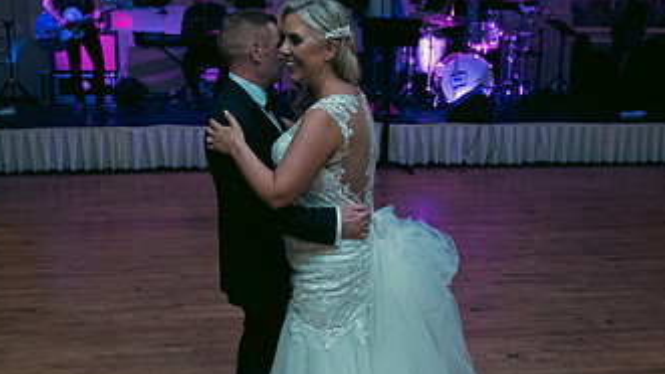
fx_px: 776
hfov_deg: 46.4
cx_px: 329
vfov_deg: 27.0
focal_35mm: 44
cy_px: 226
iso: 1250
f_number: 3.5
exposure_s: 1/160
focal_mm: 24
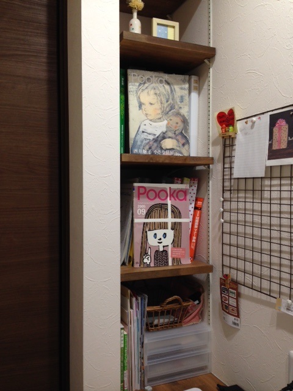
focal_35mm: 33
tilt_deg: -2.3
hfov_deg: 42.9
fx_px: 372
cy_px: 196
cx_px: 146
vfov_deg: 55.4
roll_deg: +1.1
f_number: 2.4
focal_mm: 4.12
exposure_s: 1/20
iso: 64
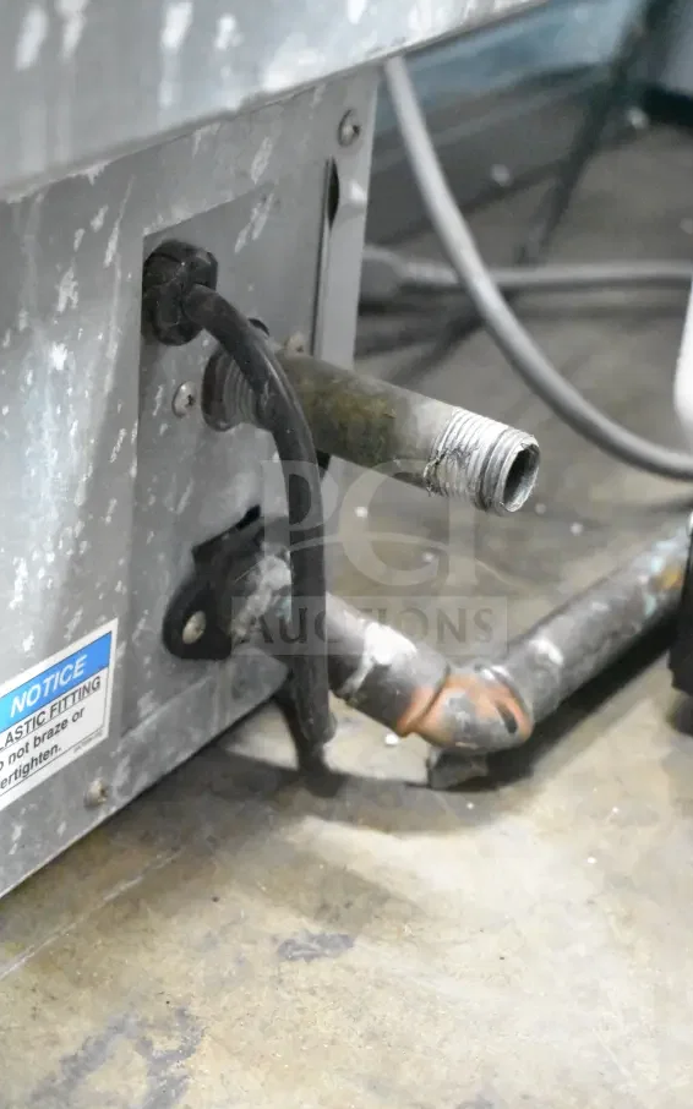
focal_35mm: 70
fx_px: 2101
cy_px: 558
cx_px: 369
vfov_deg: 29.6
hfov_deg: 18.7
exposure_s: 1/25
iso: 25600
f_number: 5
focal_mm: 45
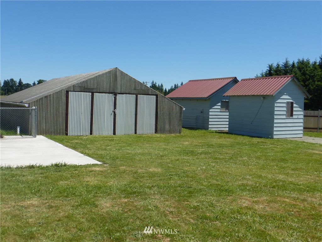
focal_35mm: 35
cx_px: 161
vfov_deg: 40.7
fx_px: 326
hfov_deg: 52.6
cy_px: 121
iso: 100
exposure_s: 1/1000
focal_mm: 6.1
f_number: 3.7
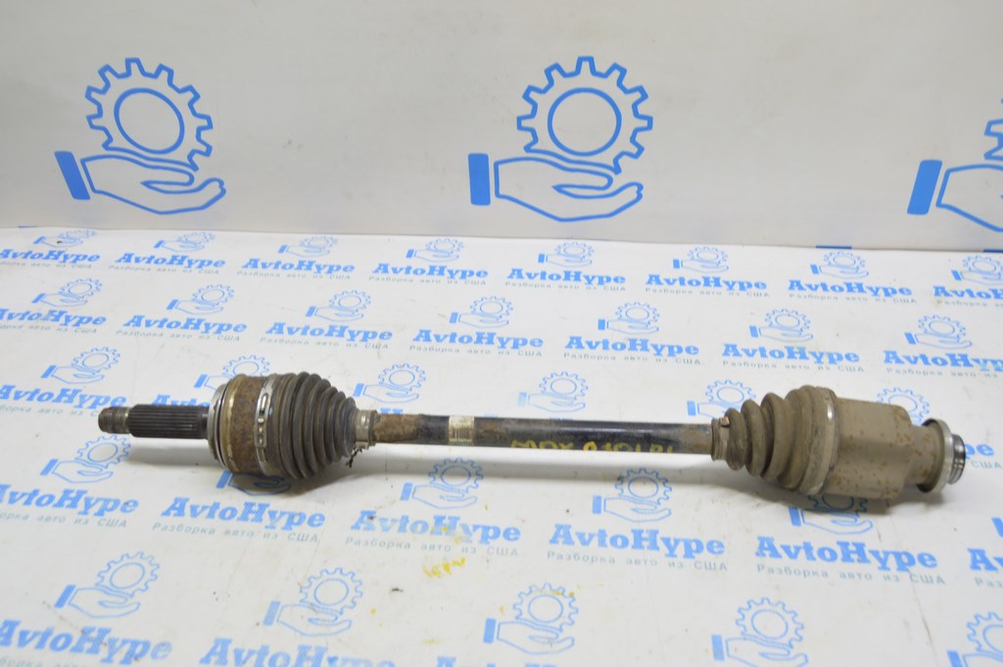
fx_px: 835
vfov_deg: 43.5
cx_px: 502
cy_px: 334
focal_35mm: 30
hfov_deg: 62.0
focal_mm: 20
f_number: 5.6
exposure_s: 1/20
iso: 400
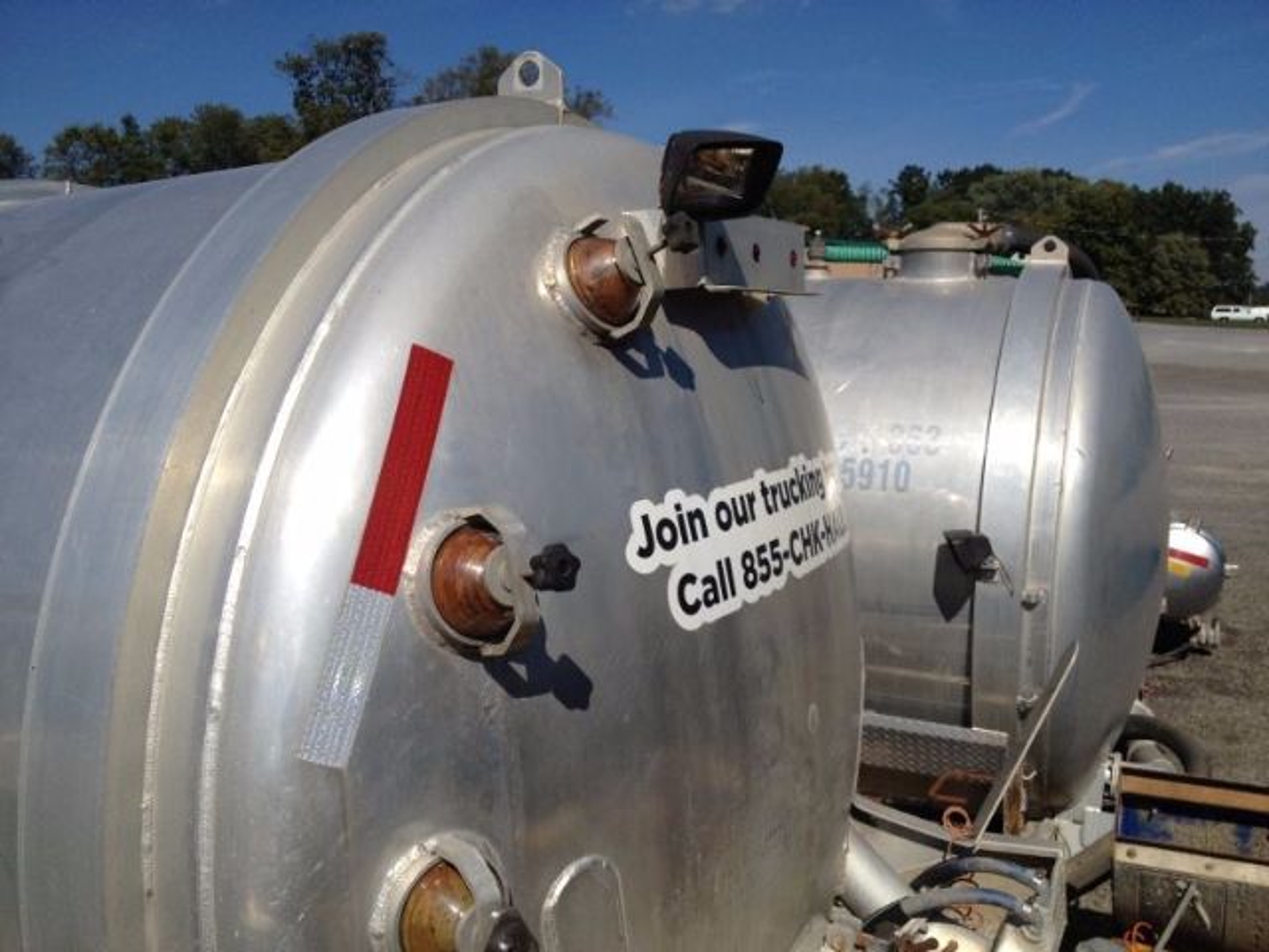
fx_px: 1283
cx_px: 634
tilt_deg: -7.0
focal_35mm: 35
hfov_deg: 52.6
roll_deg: +2.3
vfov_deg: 40.7
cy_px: 476
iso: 50
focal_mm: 4.28
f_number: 2.4
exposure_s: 1/3953
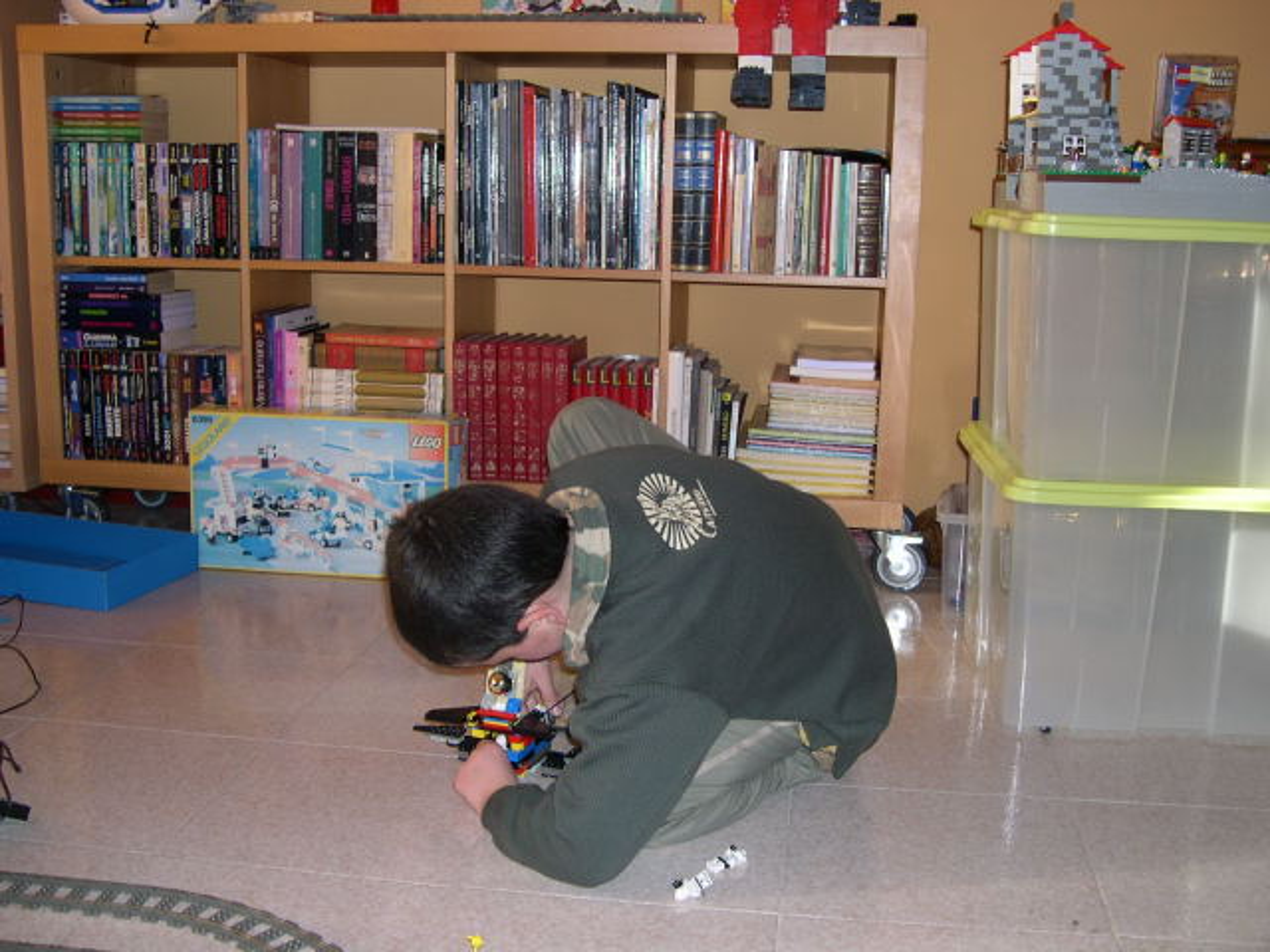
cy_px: 476
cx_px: 635
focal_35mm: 38
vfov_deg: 37.7
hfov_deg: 49.0
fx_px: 1394
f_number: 2.8
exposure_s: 1/60
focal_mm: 8
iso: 100
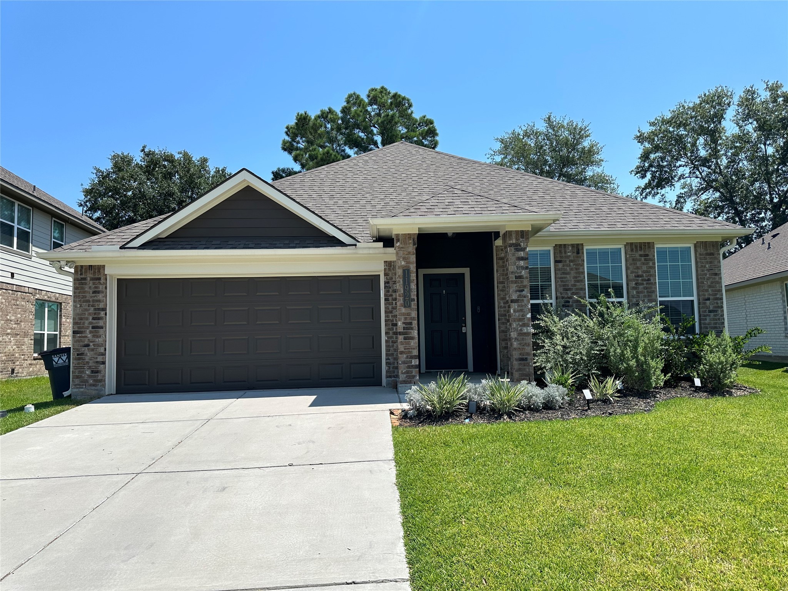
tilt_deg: +5.0
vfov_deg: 56.8
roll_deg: +0.9
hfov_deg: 71.6
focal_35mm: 24
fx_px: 546
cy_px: 296
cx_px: 394
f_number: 1.78
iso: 80
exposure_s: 1/4762
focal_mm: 6.86
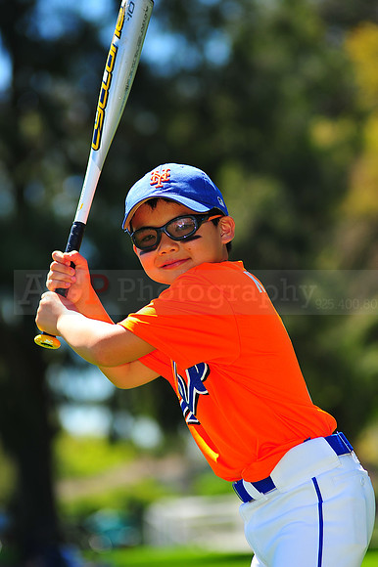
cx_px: 189
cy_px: 284
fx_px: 2838
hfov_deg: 7.6
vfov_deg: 11.4
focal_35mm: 180
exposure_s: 1/800
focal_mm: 180
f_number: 4.5
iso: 200
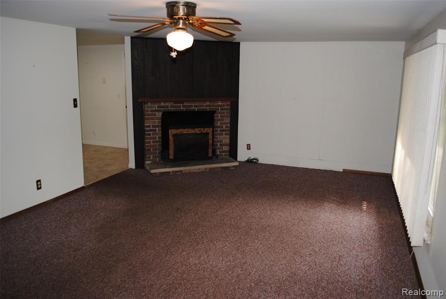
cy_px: 150
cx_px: 223
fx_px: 335
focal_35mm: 27
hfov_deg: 67.3
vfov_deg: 48.1
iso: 200
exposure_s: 1/60
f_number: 3.5
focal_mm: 18
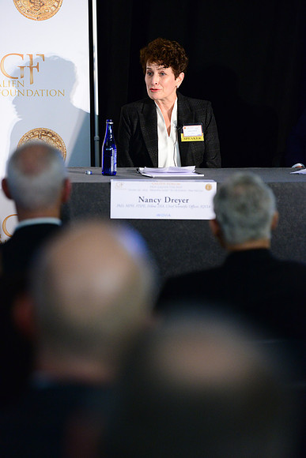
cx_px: 153
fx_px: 1656
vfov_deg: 15.8
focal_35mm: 130
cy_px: 229
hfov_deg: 10.6
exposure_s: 1/320
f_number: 2.8
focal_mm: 130
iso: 4000
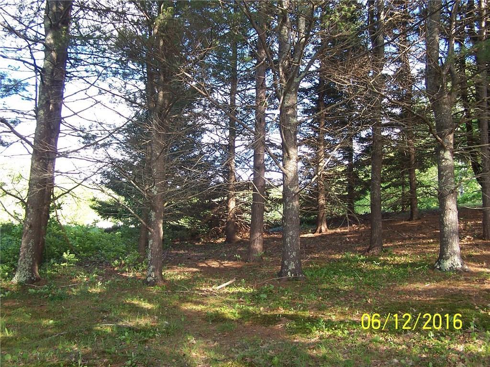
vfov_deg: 37.7
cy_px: 184
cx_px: 245
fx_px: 538
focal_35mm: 38
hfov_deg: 49.0
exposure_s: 1/60
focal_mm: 6.3
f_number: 2.8
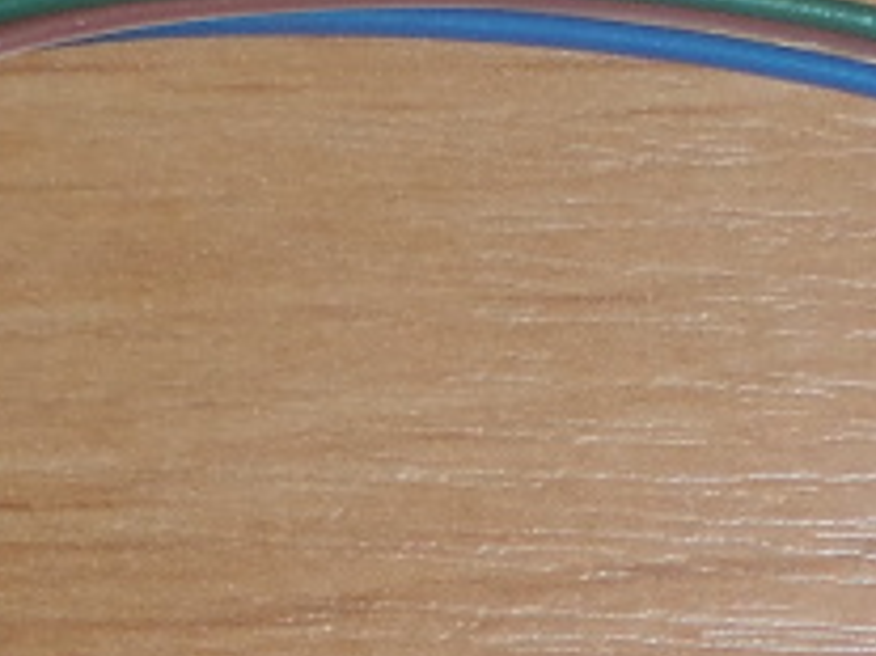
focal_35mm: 174
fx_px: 4401
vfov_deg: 8.0
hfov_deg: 11.3
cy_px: 1460
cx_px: 834
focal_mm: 6.53
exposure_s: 1/40
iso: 100
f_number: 5
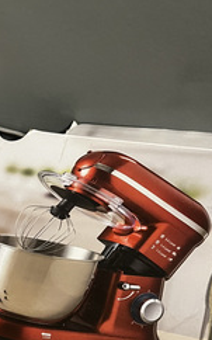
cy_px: 257
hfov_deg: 22.0
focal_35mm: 57
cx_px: 9
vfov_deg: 34.9
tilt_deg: -53.8
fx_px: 528
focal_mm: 5.7
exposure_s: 1/33
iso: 500
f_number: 1.5
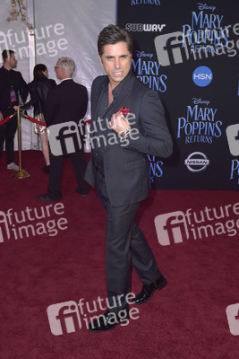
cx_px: 120
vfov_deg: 50.7
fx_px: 378
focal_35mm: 38
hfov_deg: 35.1
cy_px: 180
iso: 400
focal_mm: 38
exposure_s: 1/250
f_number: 6.3
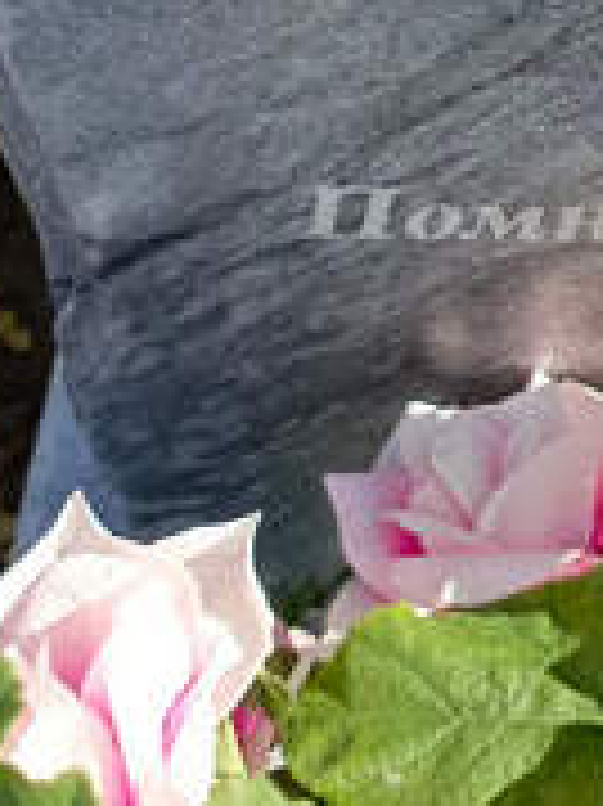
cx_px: 940
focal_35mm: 112
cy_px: -212
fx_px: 2604
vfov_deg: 16.7
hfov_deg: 12.5
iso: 111
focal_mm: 4.76
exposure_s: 1/456
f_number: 1.69
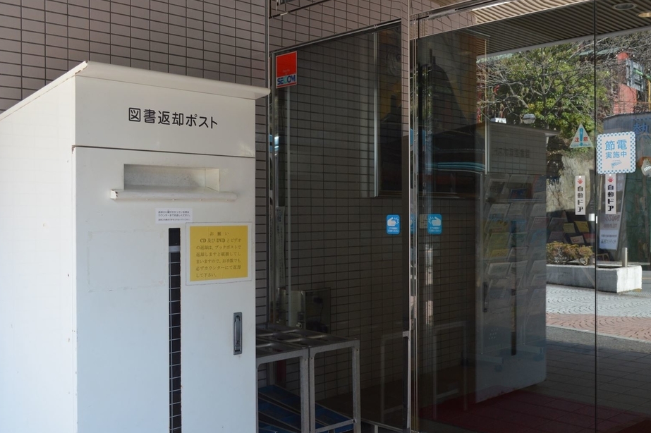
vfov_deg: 34.2
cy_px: 209
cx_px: 371
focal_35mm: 39
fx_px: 705
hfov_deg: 49.4
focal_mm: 20
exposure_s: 1/125
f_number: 5.6
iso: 400
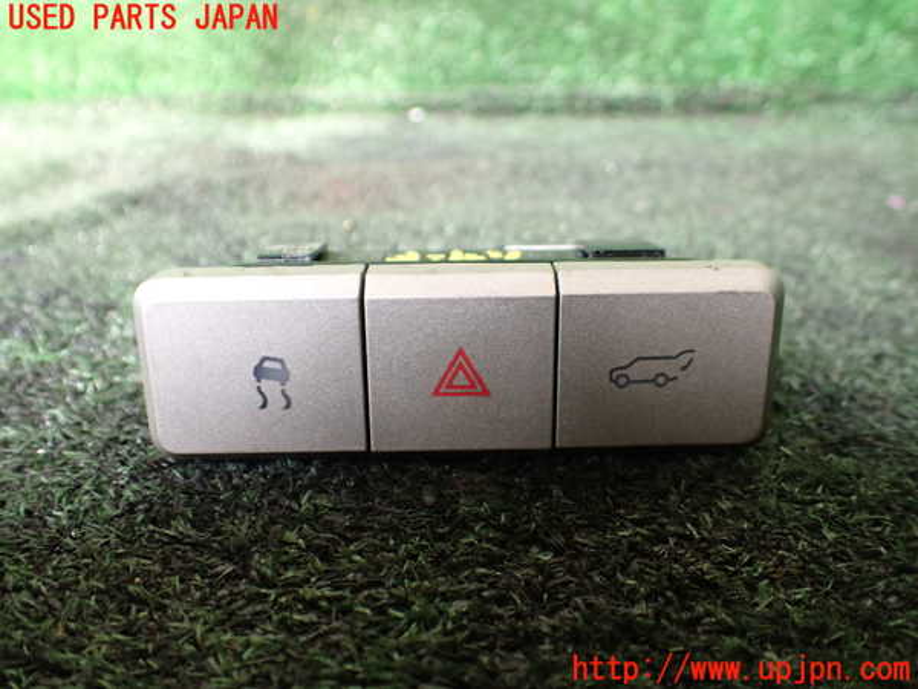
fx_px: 796
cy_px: 344
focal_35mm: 30
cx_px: 459
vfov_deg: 46.8
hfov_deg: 60.0
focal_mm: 5.4
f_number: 2.3
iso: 640
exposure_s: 1/125
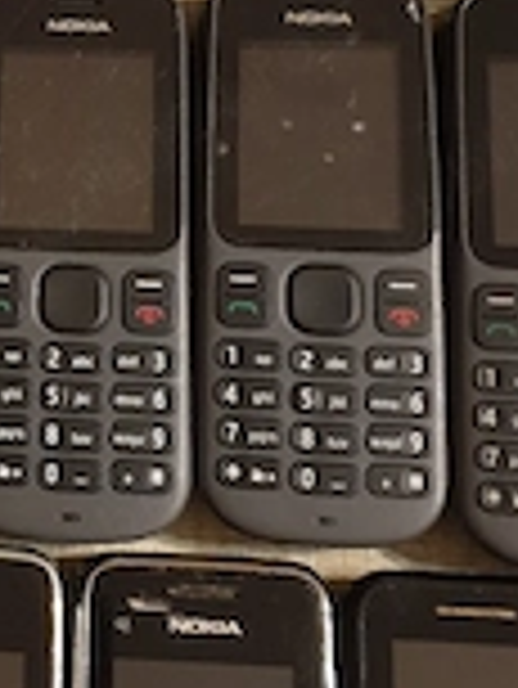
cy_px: 193
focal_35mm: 68
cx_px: -90
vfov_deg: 28.2
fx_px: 1355
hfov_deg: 20.4
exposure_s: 1/13
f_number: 1.5
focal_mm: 4.3
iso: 250
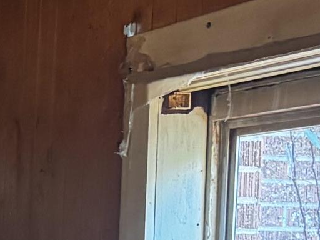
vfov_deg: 10.1
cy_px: 319
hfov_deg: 11.3
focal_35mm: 144
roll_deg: -1.3
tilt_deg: -3.6
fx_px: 1331
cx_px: -462
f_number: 1.78
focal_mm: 6.76
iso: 640
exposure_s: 1/60
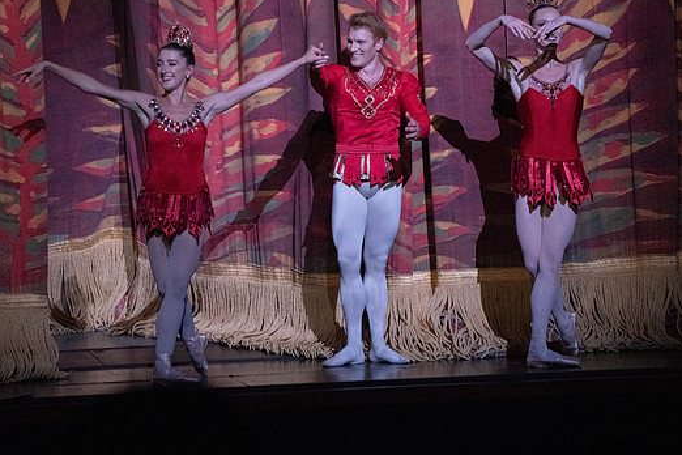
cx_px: 315
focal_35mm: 360
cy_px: 206
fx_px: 6819
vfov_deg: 3.8
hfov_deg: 5.7
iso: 16000
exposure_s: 1/500
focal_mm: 324
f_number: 14
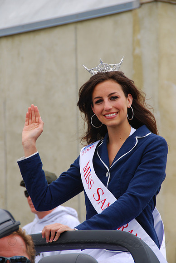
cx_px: 88
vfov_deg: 9.1
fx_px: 1646
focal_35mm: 225
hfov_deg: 6.1
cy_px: 132
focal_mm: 150
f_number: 8
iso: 200
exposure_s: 1/180
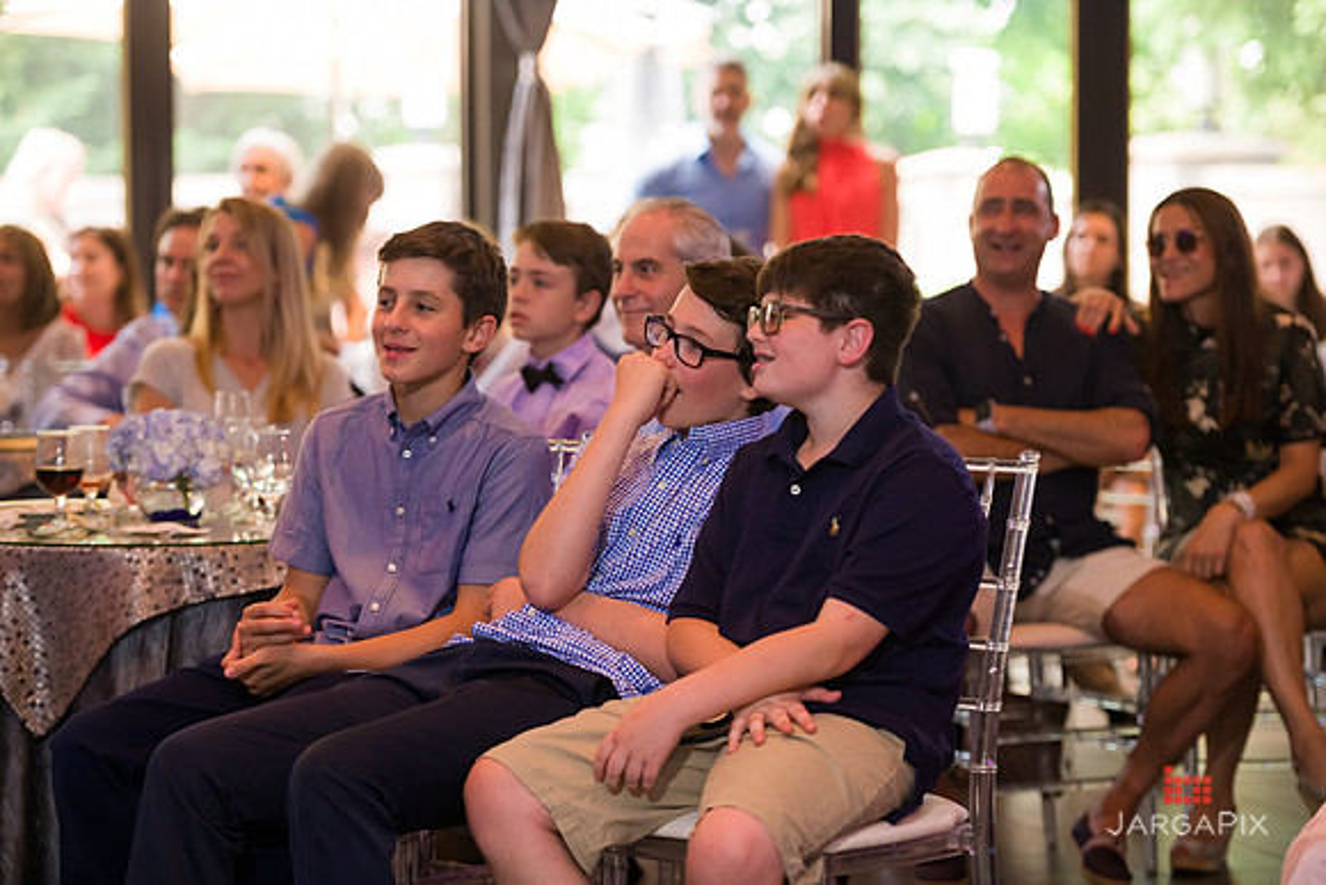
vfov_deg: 11.8
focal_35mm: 116
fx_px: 4273
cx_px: 663
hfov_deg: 17.6
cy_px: 442
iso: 1250
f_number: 3.2
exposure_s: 1/125
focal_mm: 116
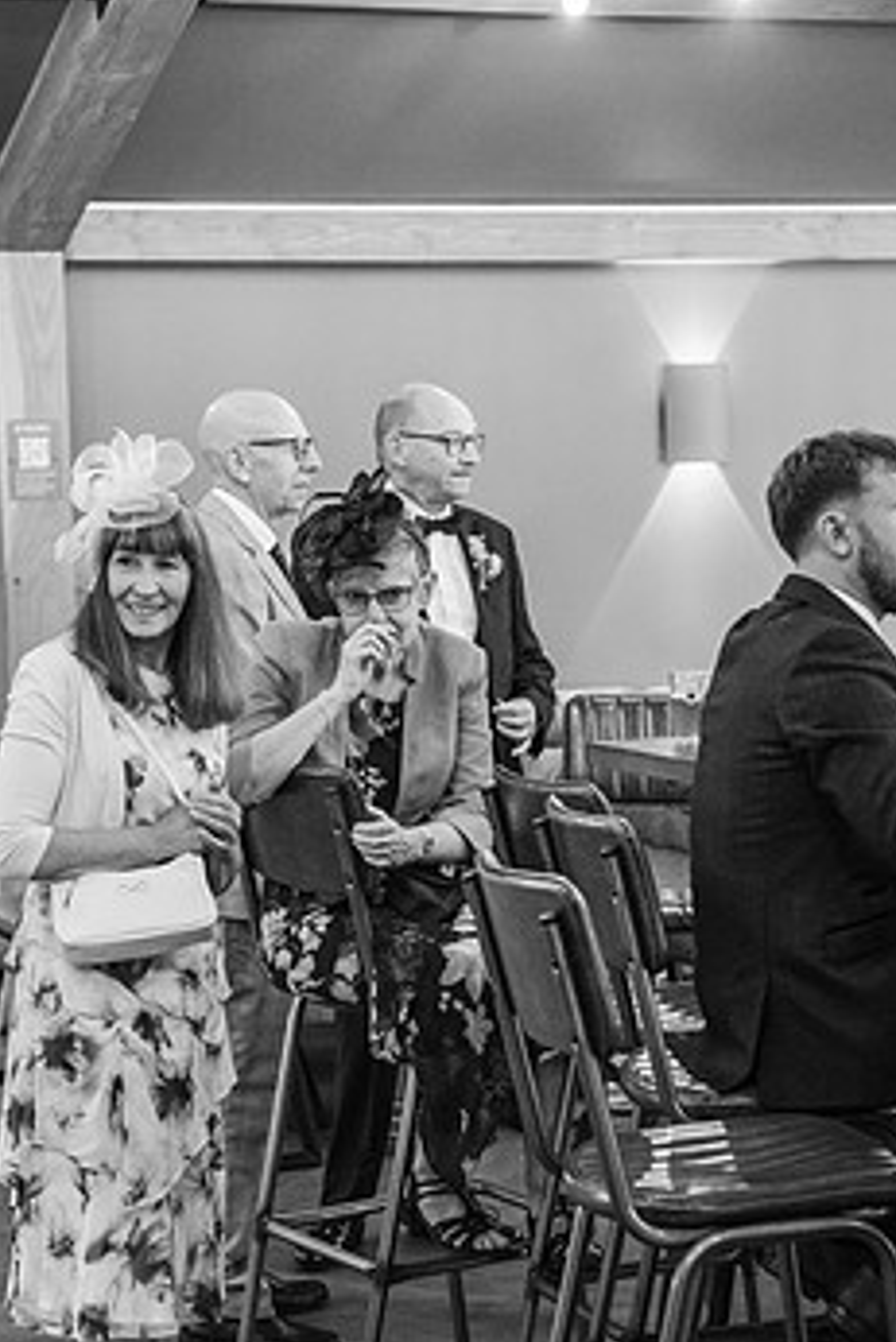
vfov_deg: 22.4
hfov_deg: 15.0
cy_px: 760
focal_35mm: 91
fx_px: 3394
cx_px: 353
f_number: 4.5
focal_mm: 70
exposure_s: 1/60
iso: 6400
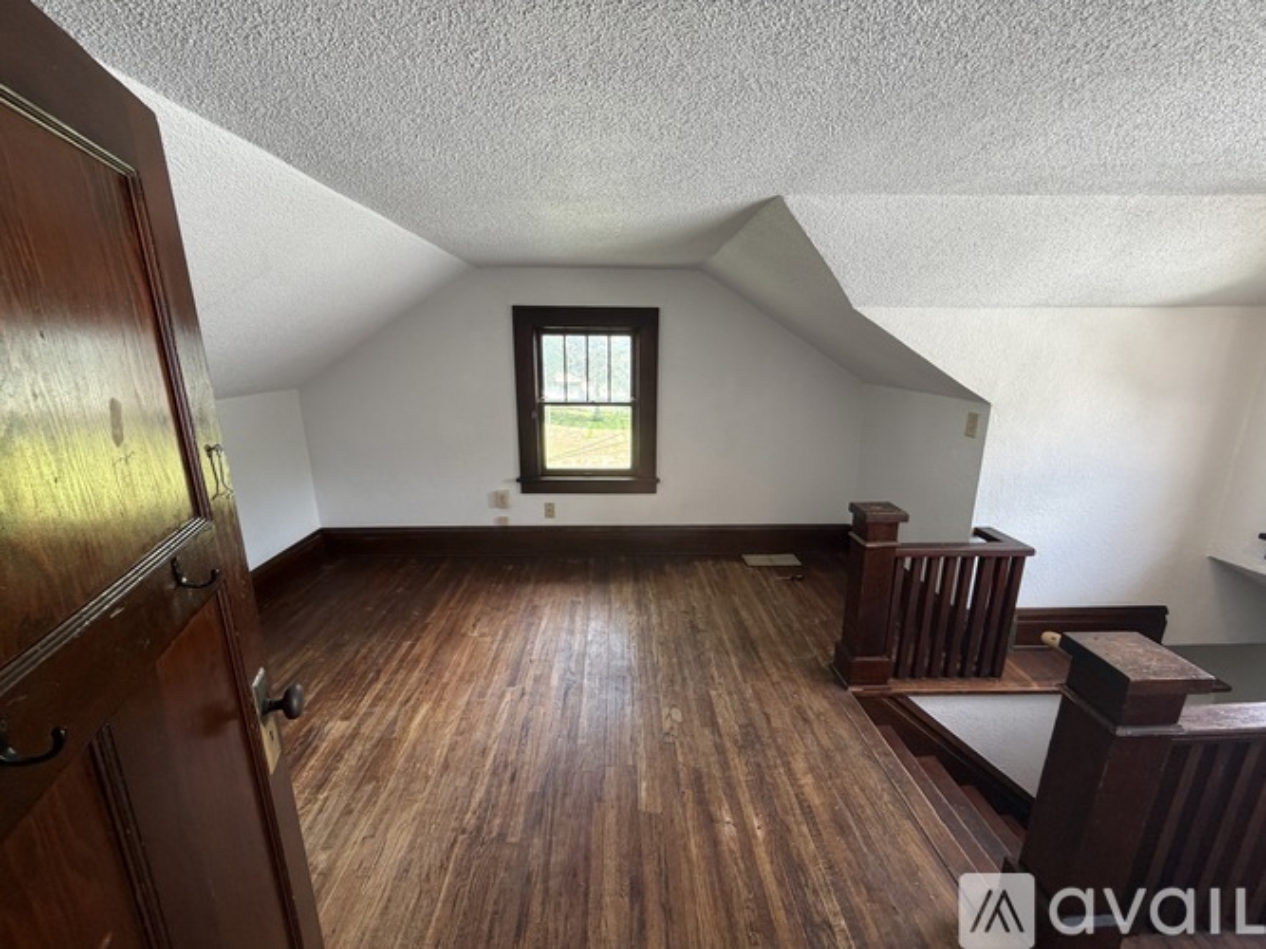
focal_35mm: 14
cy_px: 474
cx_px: 633
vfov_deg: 85.7
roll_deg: -0.1
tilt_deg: -13.6
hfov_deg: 102.1
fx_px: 512
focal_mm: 2.22
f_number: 2.2
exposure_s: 1/60
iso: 200
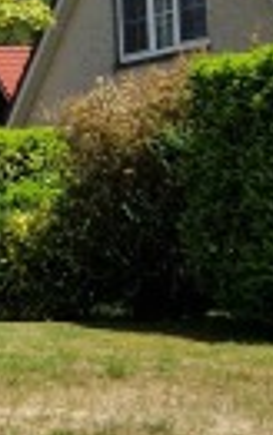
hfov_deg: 6.9
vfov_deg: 12.5
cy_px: 116
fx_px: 1986
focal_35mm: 167
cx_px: -608
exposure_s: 1/1900
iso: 50
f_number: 1.8
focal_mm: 5.4
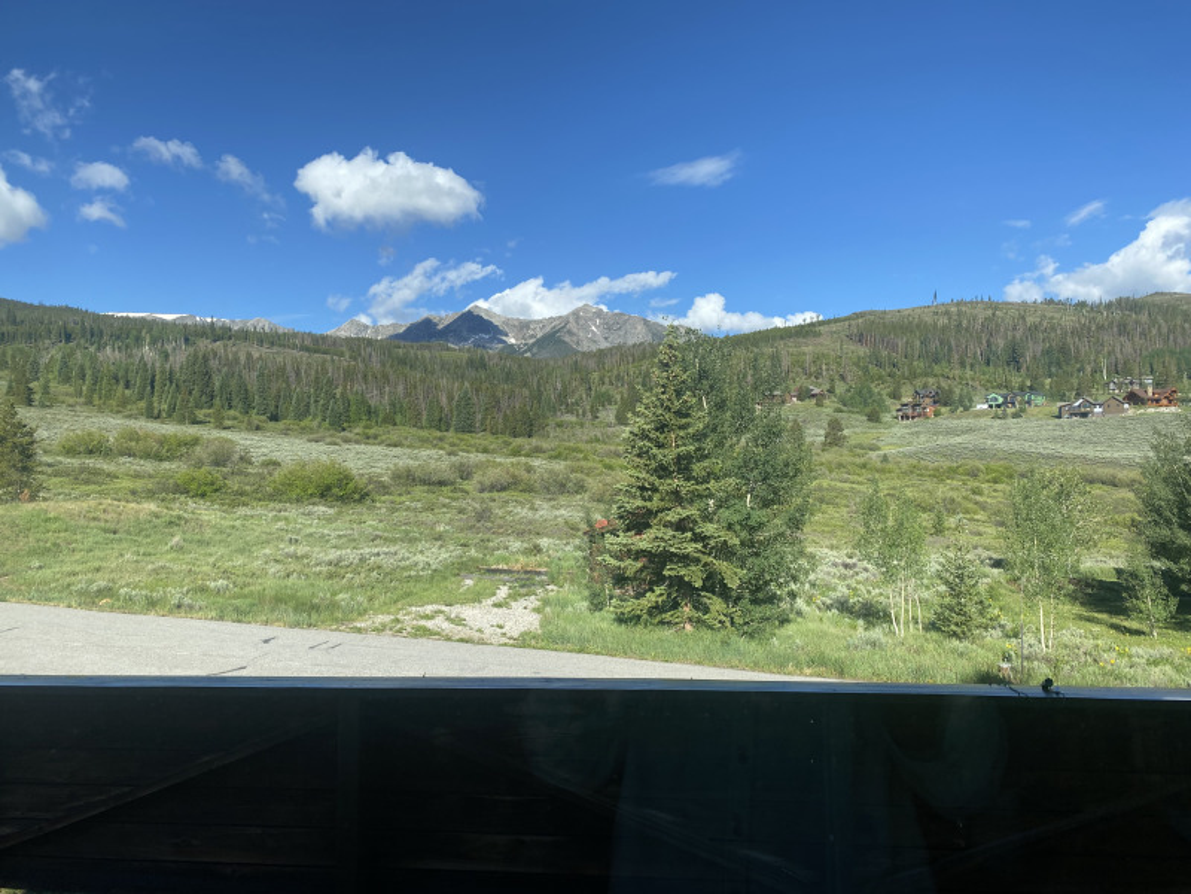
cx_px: 596
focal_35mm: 26
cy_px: 447
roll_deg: +0.9
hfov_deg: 67.3
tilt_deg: +0.8
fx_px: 895
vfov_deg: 53.1
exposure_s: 1/1272
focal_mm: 4.25
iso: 32
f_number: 1.8
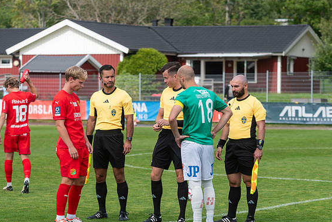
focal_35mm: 176
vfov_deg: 7.8
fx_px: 1624
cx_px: 165
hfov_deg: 11.7
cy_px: 113
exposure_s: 1/640
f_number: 5
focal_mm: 112
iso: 110
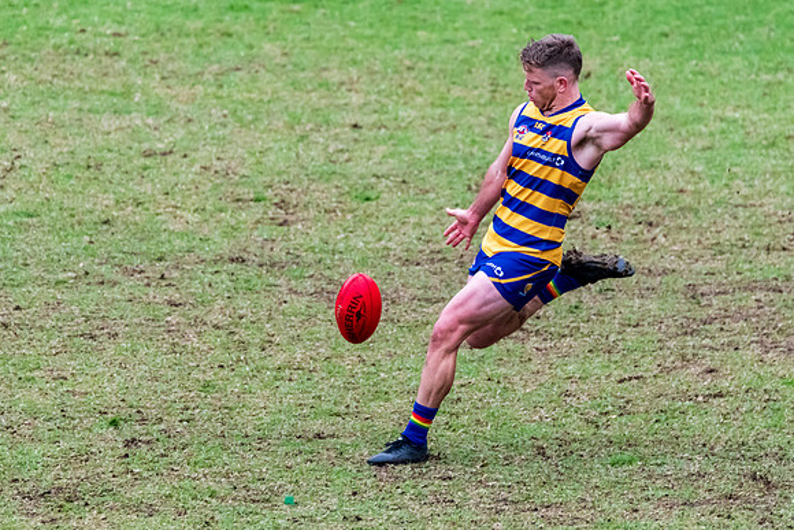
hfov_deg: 2.5
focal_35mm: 809
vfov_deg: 1.7
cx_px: 444
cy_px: 318
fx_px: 17847
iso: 4500
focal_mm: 600
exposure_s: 1/1000
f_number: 6.3
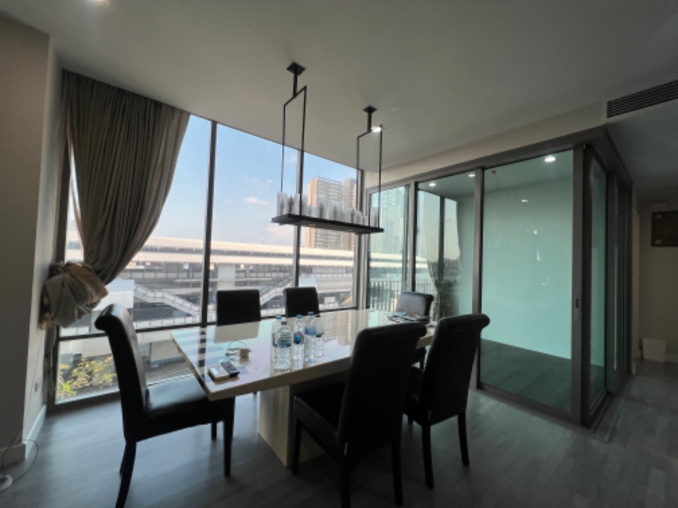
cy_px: 254
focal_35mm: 13
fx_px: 255
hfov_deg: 106.2
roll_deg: -1.7
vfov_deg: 89.9
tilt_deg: +2.5
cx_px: 339
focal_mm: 1.57
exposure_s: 1/166
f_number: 1.8
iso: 32
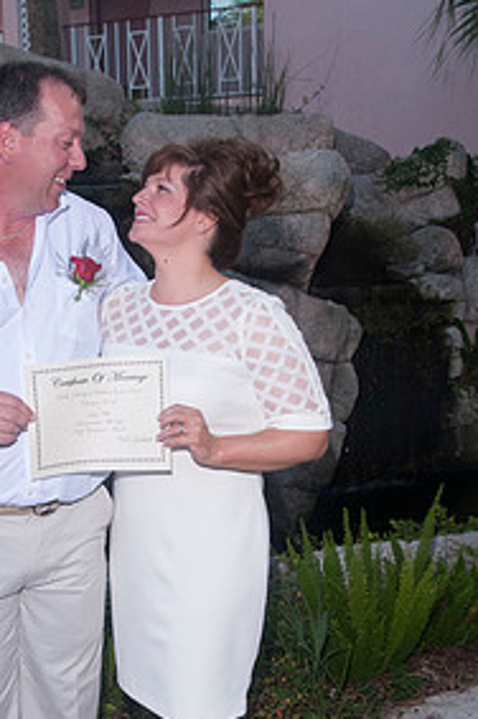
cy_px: 452
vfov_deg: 32.3
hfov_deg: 21.7
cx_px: 116
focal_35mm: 62
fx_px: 1238
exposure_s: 1/200
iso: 200
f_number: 8
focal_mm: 26
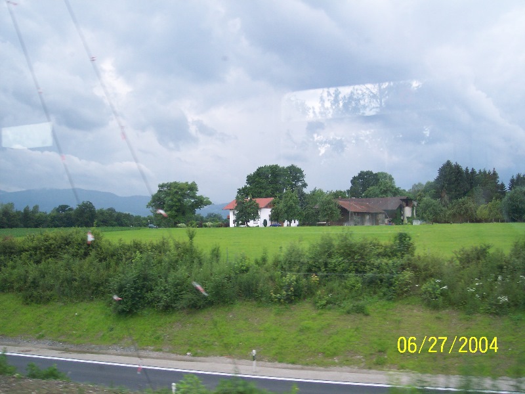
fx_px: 576
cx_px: 262
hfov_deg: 49.0
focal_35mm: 38
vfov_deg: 37.7
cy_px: 197
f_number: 2.8
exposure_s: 1/350
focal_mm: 8
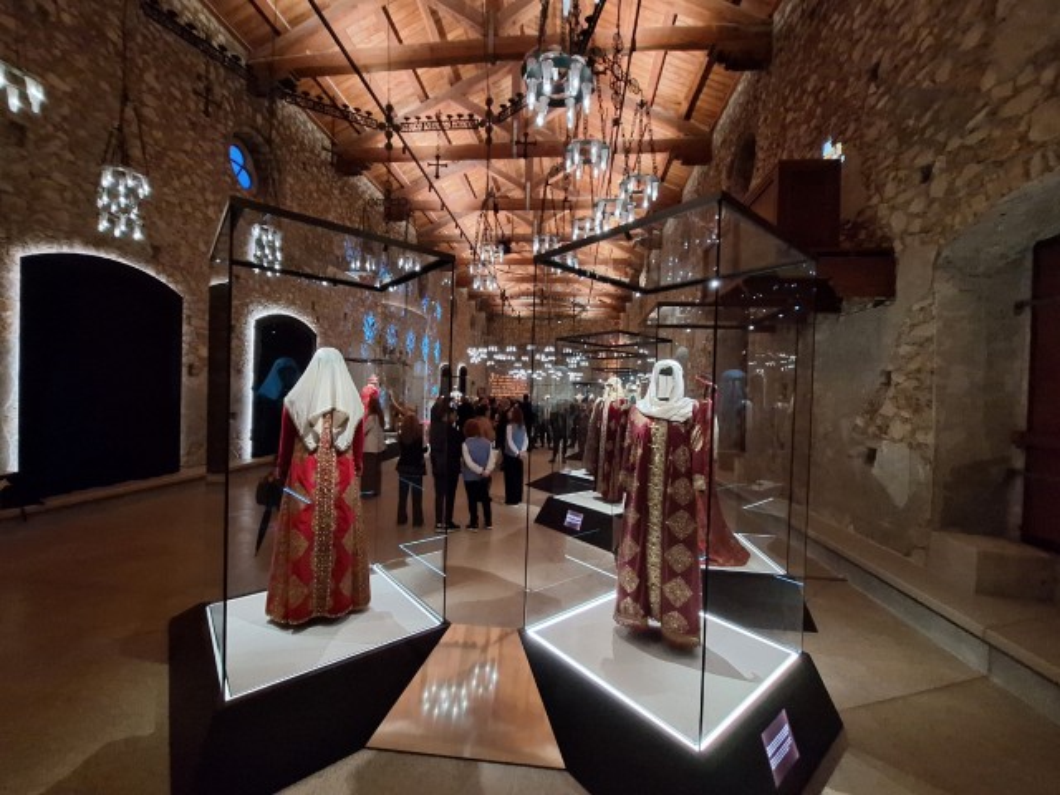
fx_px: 398
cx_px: 530
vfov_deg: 89.9
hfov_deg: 106.2
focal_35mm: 13
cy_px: 398
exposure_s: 1/20
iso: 640
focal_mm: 1.7
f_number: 2.2
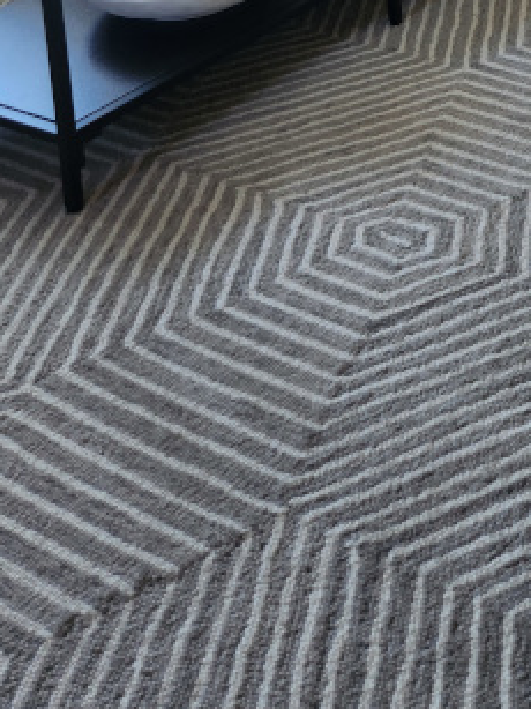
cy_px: -300
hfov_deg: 20.4
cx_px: 683
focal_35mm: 66
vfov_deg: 24.2
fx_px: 1351
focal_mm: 5.4
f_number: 1.8
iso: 64
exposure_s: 1/15
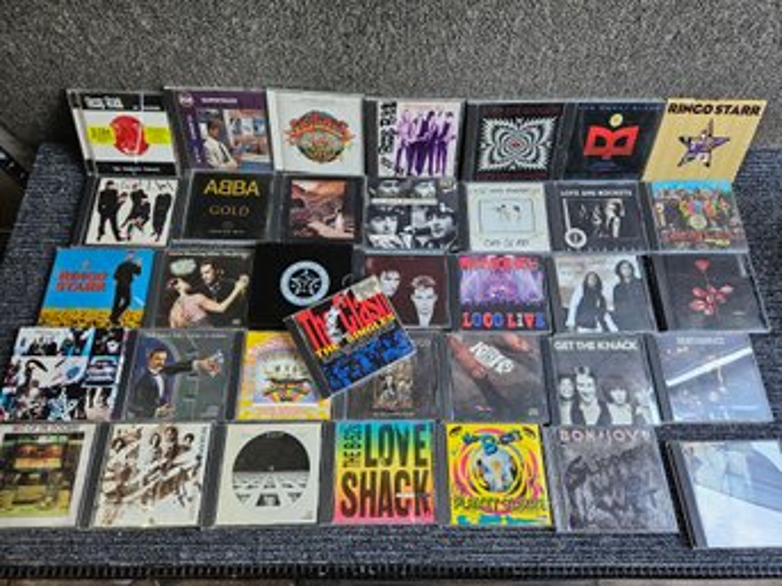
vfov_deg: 58.8
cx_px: 391
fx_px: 519
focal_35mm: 23
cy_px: 293
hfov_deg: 73.9
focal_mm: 5.4
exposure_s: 1/120
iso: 320
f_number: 1.8
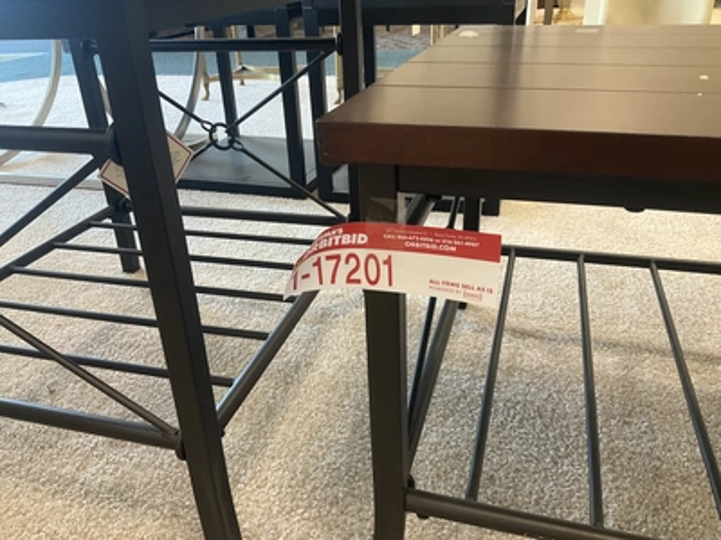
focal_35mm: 29
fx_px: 604
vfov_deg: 48.2
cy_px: 270
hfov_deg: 61.7
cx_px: 360
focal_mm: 3
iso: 125
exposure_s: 1/60
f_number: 1.8
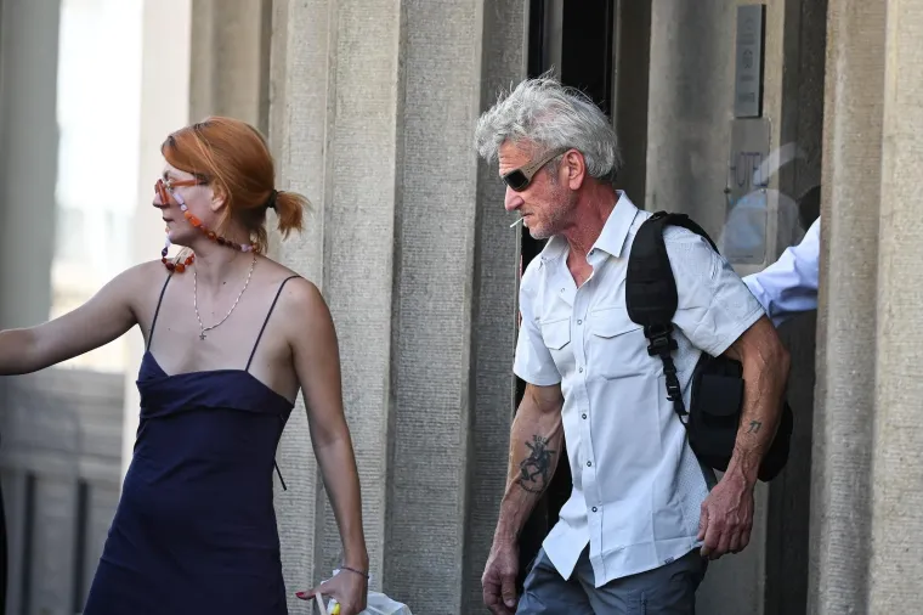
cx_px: 462
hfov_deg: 10.3
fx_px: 5125
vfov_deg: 6.9
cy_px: 308
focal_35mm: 200
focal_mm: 200
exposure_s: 1/1600
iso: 640
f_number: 2.8
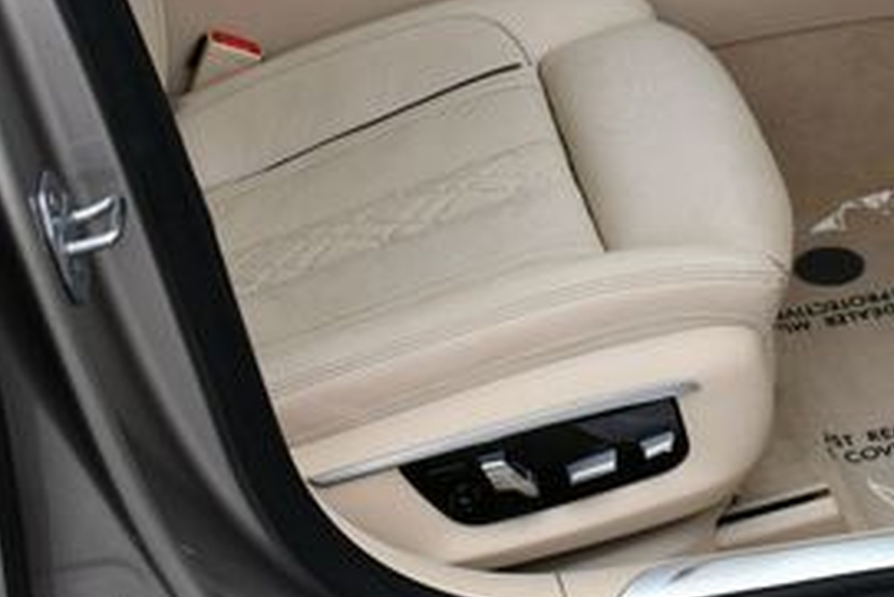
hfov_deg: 23.6
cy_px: -46
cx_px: 683
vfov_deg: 15.7
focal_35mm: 85
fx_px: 2112
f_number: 5.6
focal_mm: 18
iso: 320
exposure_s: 1/250
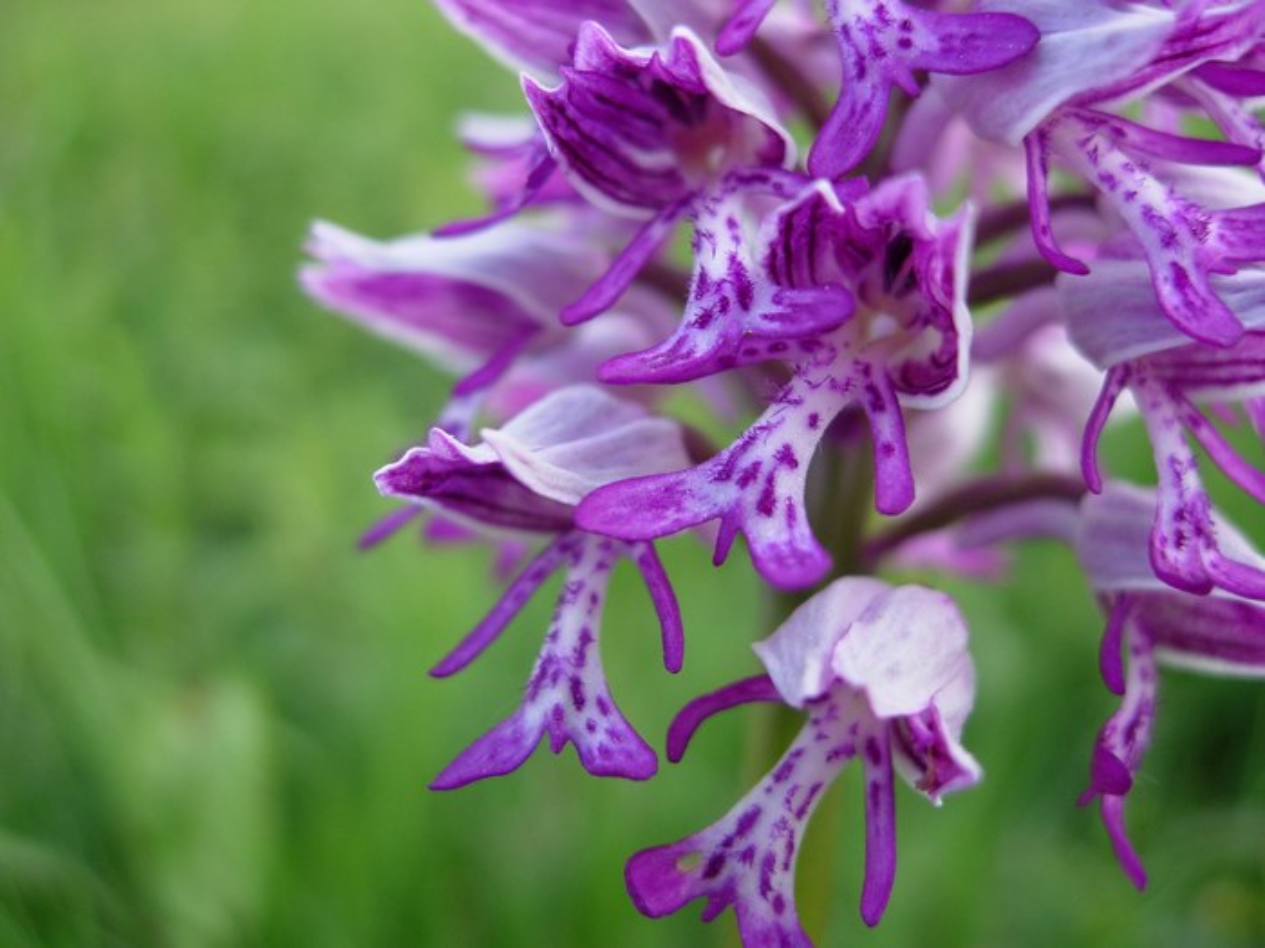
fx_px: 1389
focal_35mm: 38
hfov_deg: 49.0
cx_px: 632
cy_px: 474
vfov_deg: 37.7
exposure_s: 1/287
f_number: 2.8
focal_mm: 7.8
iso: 79
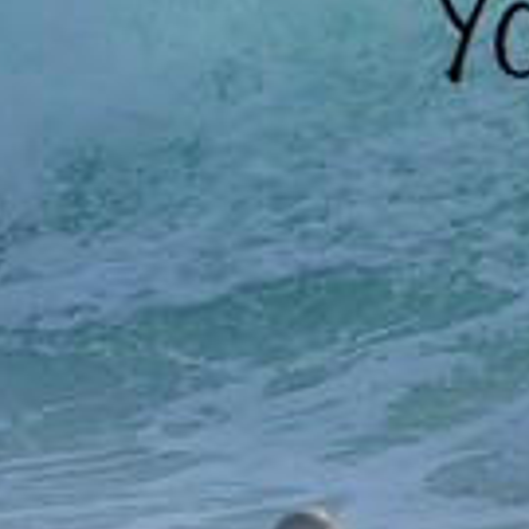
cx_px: 1094
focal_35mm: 3629
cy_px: -196
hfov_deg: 0.5
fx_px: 62744
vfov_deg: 0.5
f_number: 6.3
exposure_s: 1/2000
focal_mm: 800
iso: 180
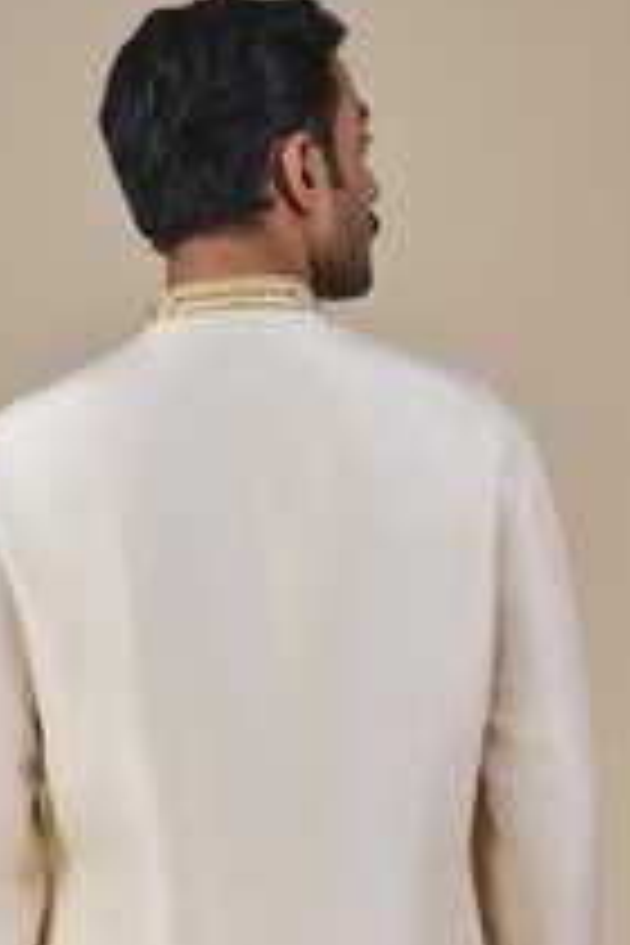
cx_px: 225
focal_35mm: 125
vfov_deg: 15.9
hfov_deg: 11.0
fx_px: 3281
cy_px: 1082
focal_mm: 50
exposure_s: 1/160
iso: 250
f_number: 5.6
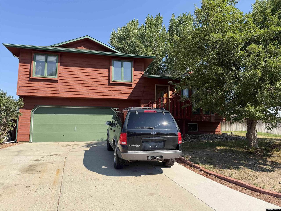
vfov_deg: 56.8
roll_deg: +0.5
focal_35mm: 24
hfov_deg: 71.6
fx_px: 195
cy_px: 106
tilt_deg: +8.5
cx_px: 140
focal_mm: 6.76
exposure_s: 1/2703
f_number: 1.78
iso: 80
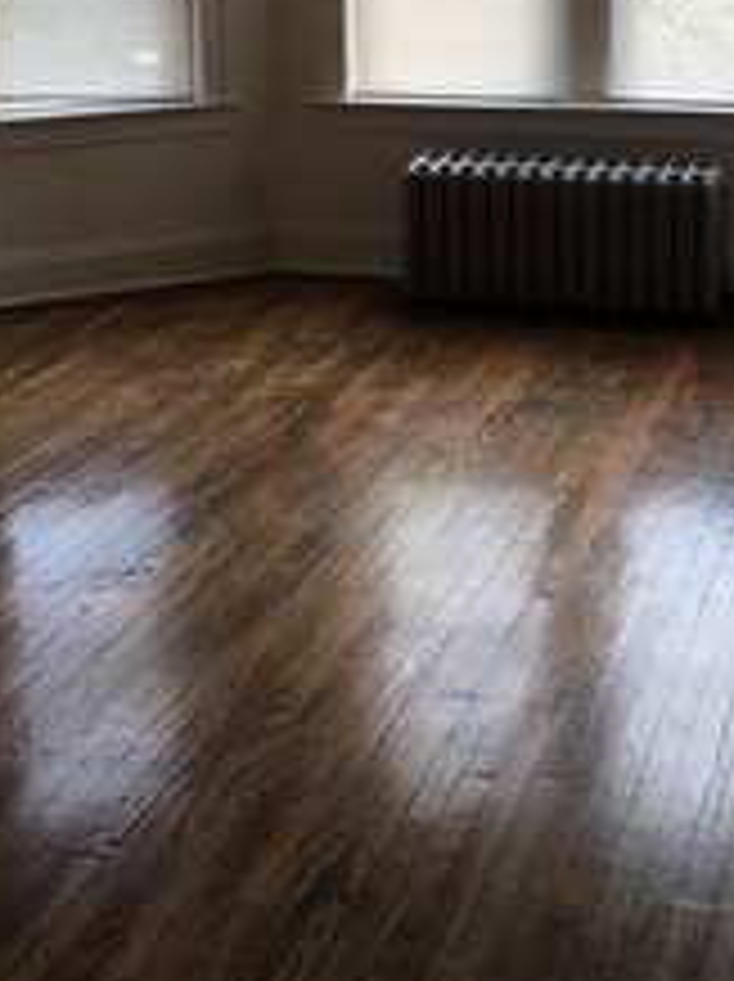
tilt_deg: -9.5
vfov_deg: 29.5
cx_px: 428
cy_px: 184
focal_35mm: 64
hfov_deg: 22.9
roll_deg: -0.1
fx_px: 1813
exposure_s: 1/120
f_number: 2.2
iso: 40
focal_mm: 4.15
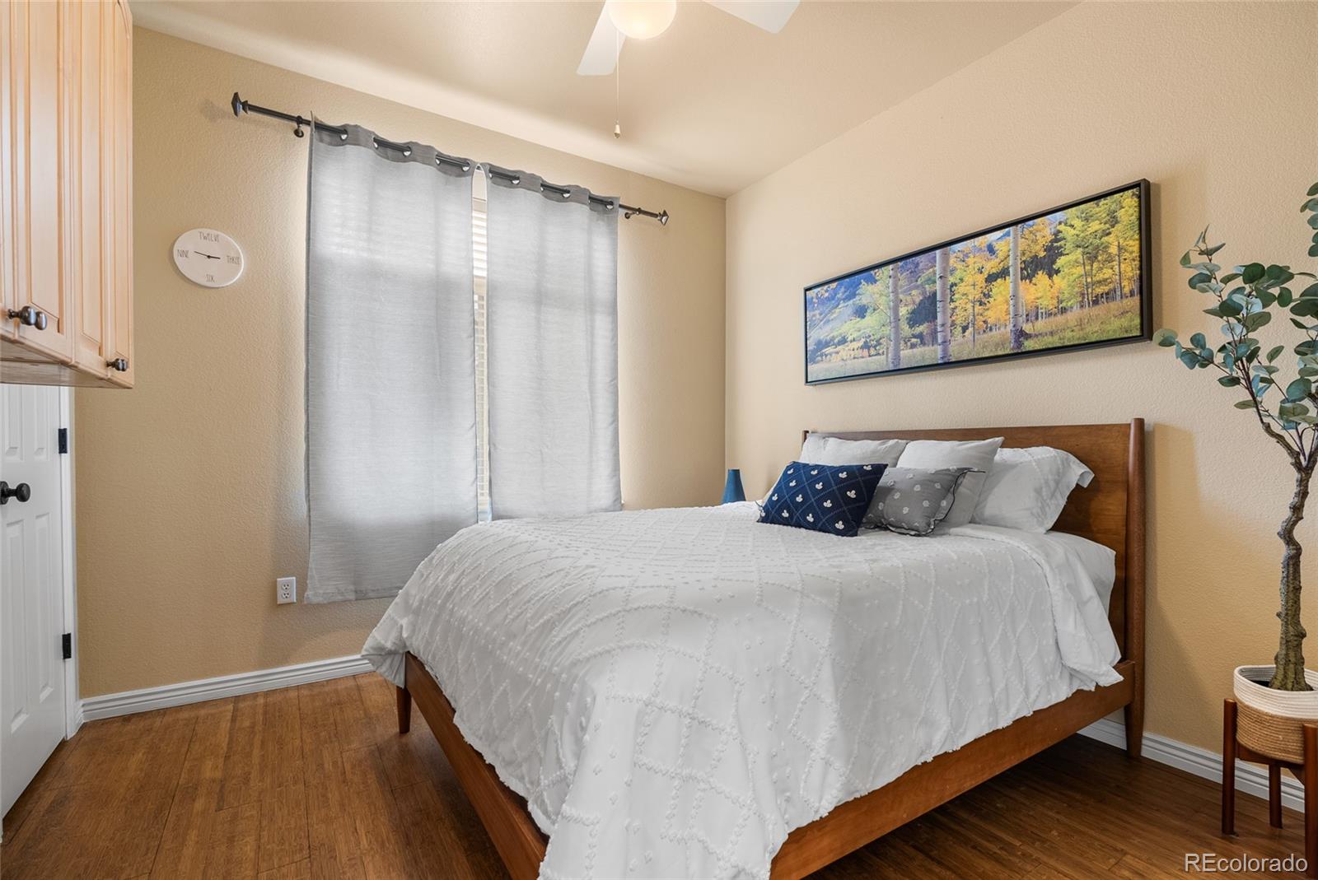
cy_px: 440
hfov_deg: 96.7
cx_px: 659
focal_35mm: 16
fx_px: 586
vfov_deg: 73.8
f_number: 8
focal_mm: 16
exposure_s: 1/50
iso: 200
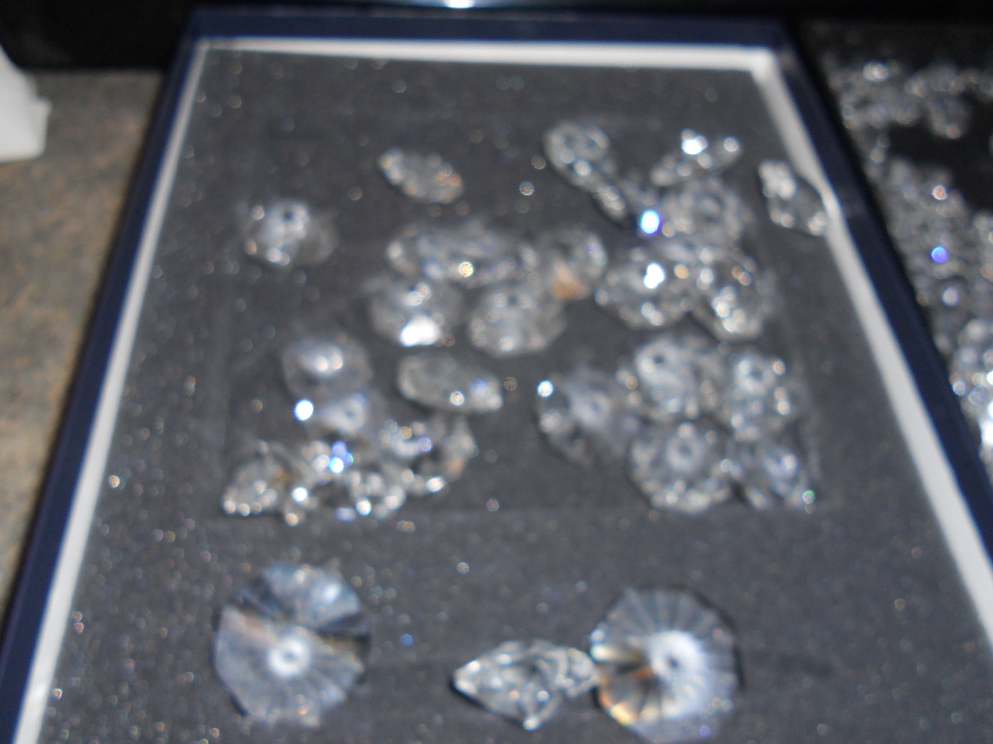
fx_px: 918
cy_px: 372
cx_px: 496
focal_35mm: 32
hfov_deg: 56.8
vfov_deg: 44.2
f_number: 8.8
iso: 200
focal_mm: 5.8
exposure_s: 1/25
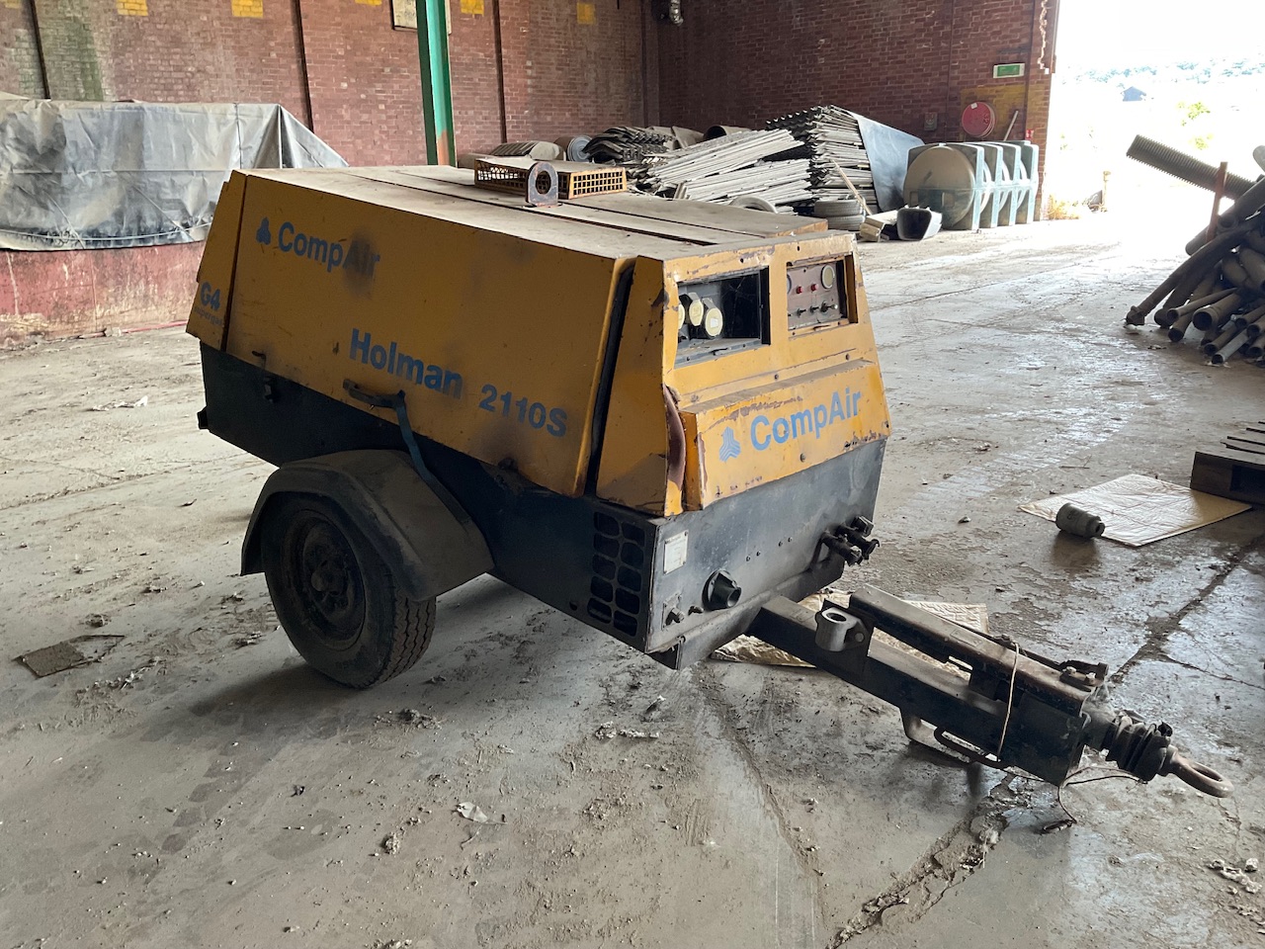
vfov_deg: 48.2
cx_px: 632
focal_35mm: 29
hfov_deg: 61.7
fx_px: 1060
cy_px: 474
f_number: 1.8
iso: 64
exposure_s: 1/61
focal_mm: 3
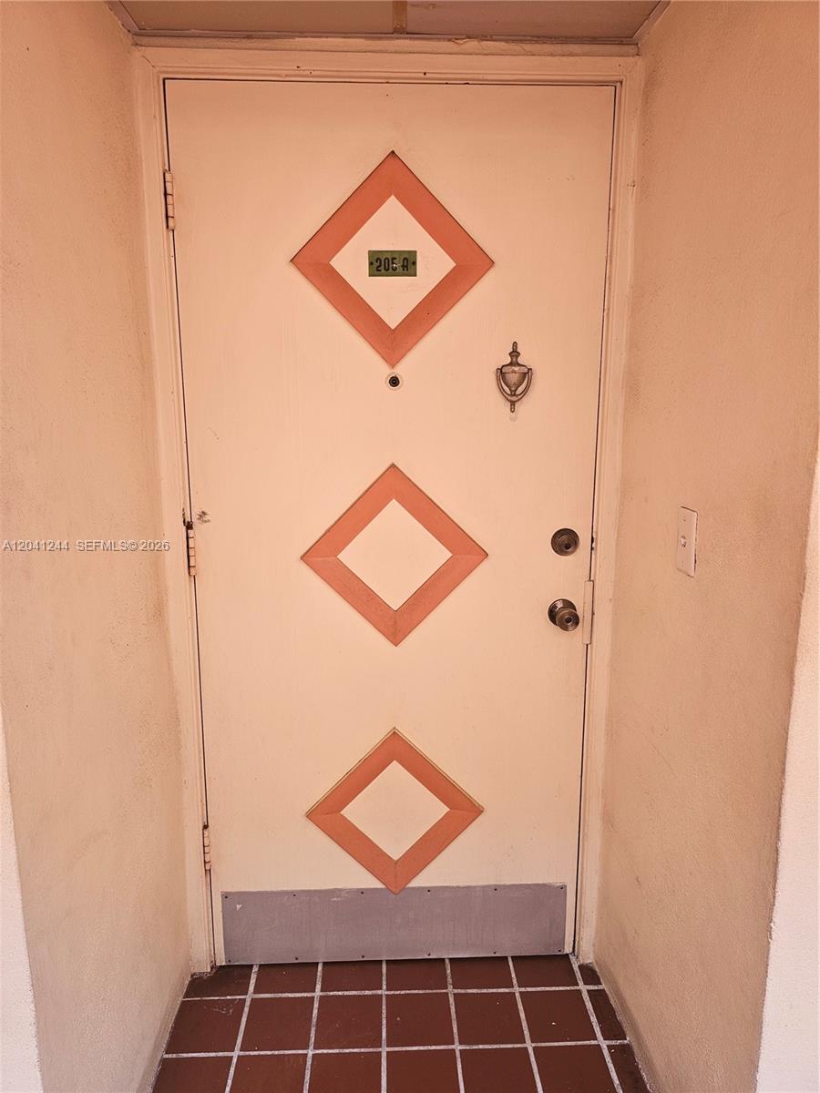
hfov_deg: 58.9
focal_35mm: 23
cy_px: 546
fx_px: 726
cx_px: 410
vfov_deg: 73.9
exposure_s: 1/120
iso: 80
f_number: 1.7
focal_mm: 6.3
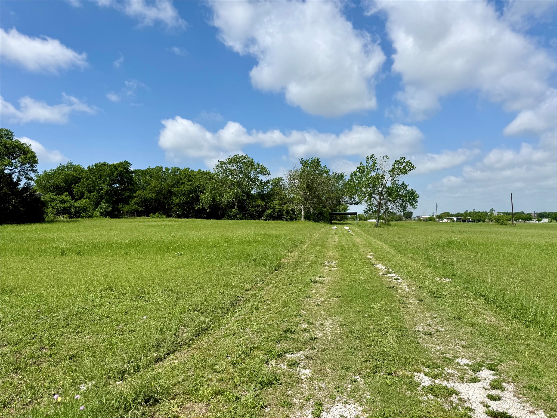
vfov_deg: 56.8
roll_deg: +1.3
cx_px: 278
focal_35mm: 24
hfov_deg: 71.6
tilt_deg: +2.2
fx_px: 386
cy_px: 209
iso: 80
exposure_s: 1/6173
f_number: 1.78
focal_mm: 6.76
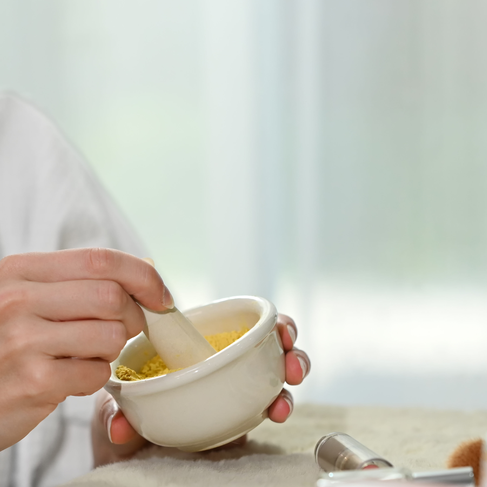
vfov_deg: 9.7
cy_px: 338
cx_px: 33
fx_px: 2865
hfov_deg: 9.7
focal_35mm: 180
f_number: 2.8
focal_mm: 85
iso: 500
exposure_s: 1/500
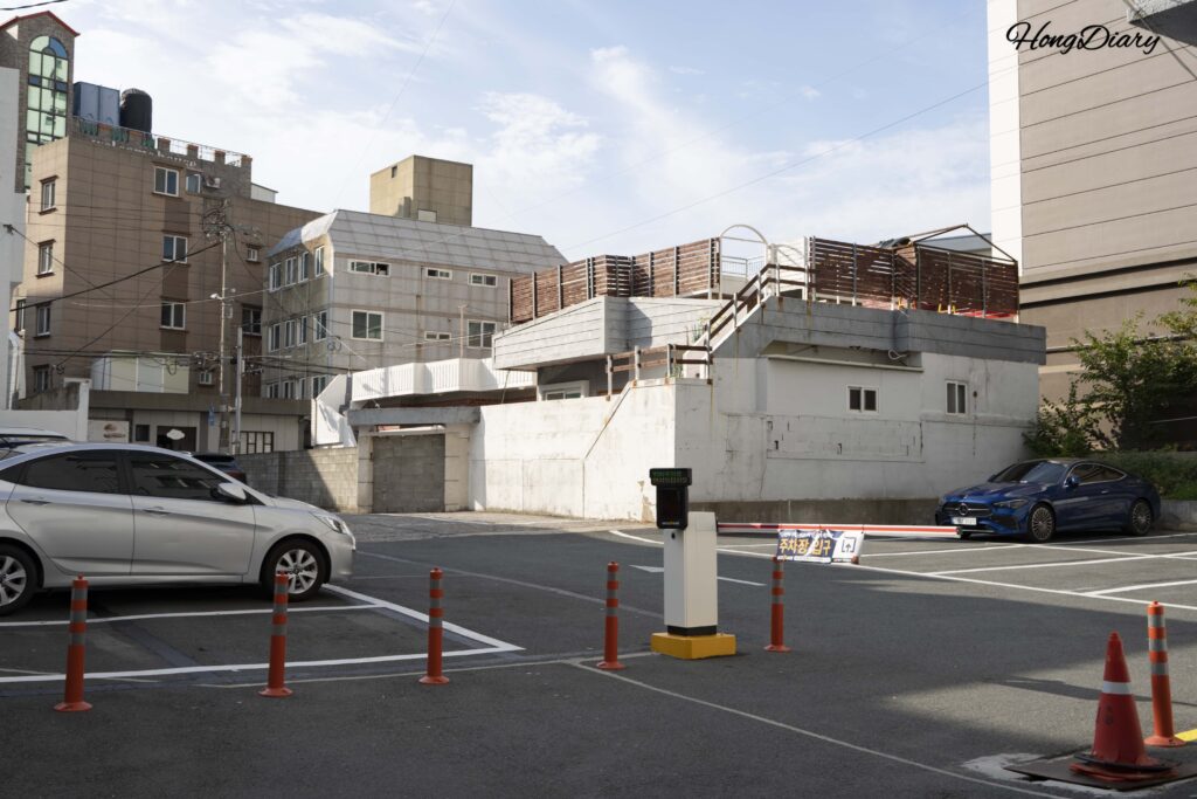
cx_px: 598
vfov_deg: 36.0
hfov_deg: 51.9
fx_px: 1230
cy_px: 400
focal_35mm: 37
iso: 100
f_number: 11
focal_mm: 37
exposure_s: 1/125
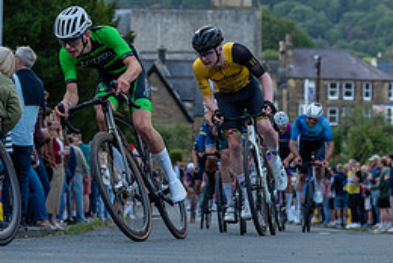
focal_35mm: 156
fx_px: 1705
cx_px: 85
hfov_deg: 13.1
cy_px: -5
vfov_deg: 8.8
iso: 1250
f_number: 3.5
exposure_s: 1/800
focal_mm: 70
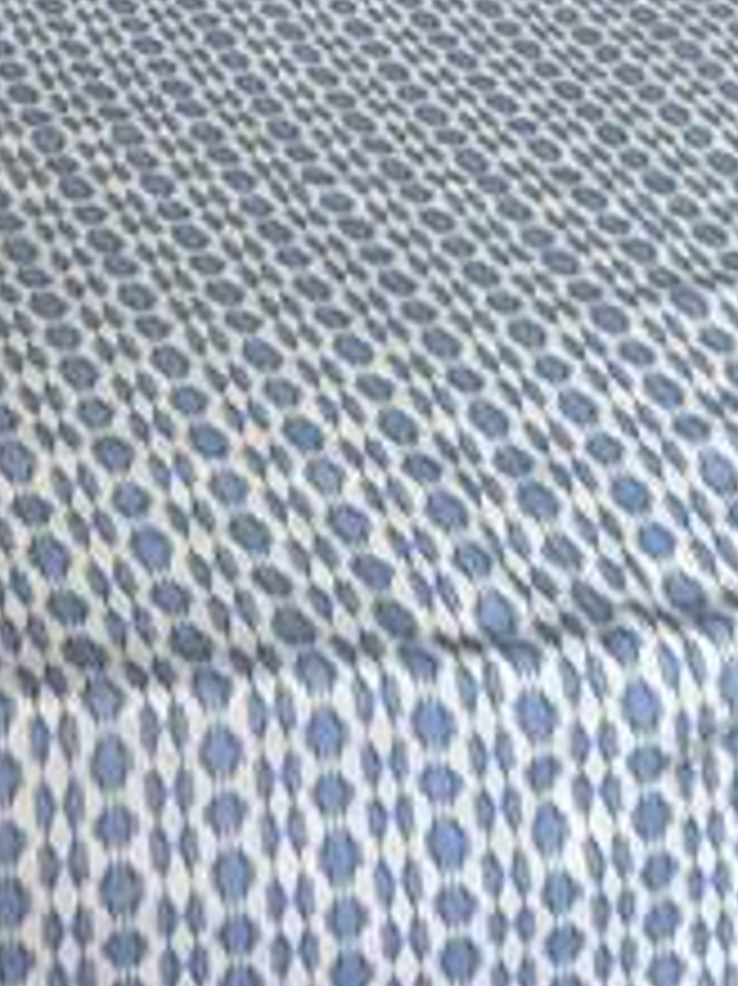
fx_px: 1963
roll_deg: -5.3
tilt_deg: +3.0
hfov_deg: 19.5
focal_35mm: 69
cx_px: -234
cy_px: -1409
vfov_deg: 15.0
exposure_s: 1/120
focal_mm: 2.22
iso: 320
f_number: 2.2
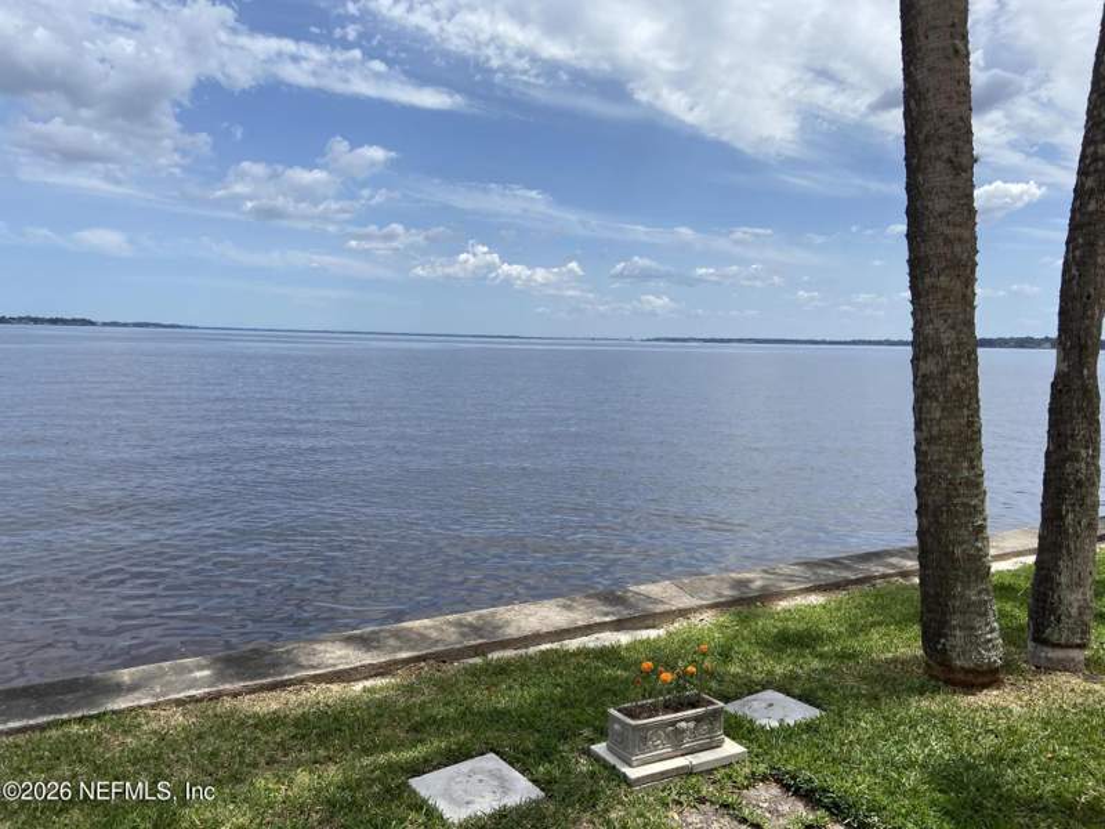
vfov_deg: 53.1
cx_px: 552
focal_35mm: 26
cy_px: 414
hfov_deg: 67.3
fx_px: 830
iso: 32
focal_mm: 4.25
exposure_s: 1/3846
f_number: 1.8
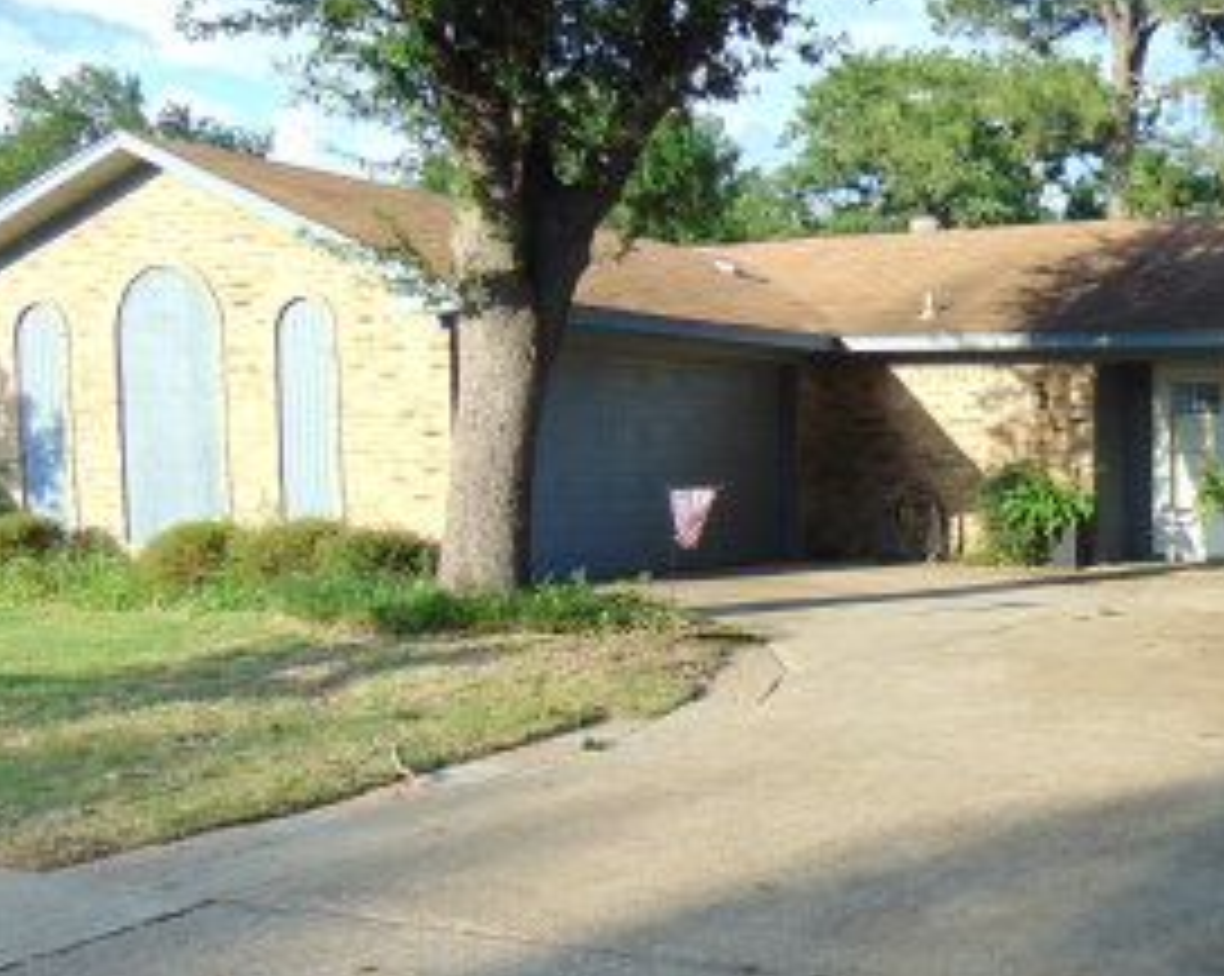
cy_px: 621
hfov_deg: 37.7
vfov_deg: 32.5
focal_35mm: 46
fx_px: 1665
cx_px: 1098
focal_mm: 4.5
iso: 80
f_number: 3
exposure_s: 1/250
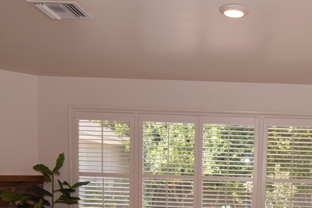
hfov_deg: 41.2
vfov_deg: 27.6
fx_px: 399
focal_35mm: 46
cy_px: 206
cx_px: 243
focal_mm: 15
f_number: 5
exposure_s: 1/100
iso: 100
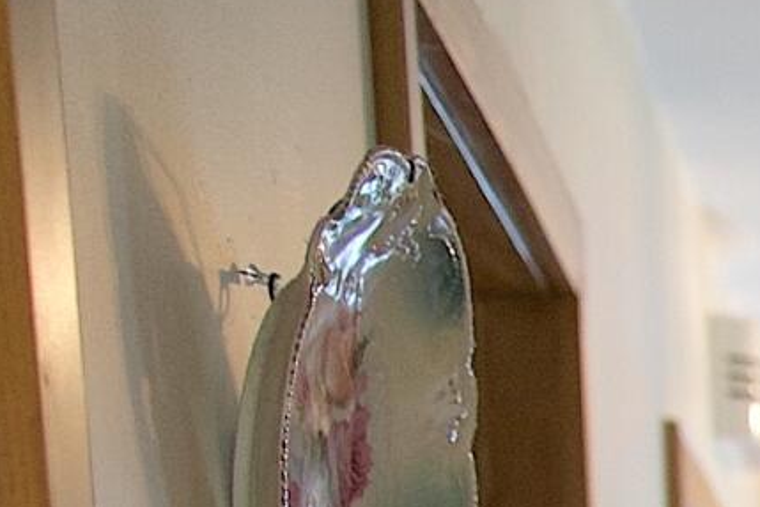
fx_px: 3546
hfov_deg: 9.4
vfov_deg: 7.0
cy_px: 1726
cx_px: 2338
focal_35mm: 168
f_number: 2.8
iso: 1000
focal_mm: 24
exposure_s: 1/50
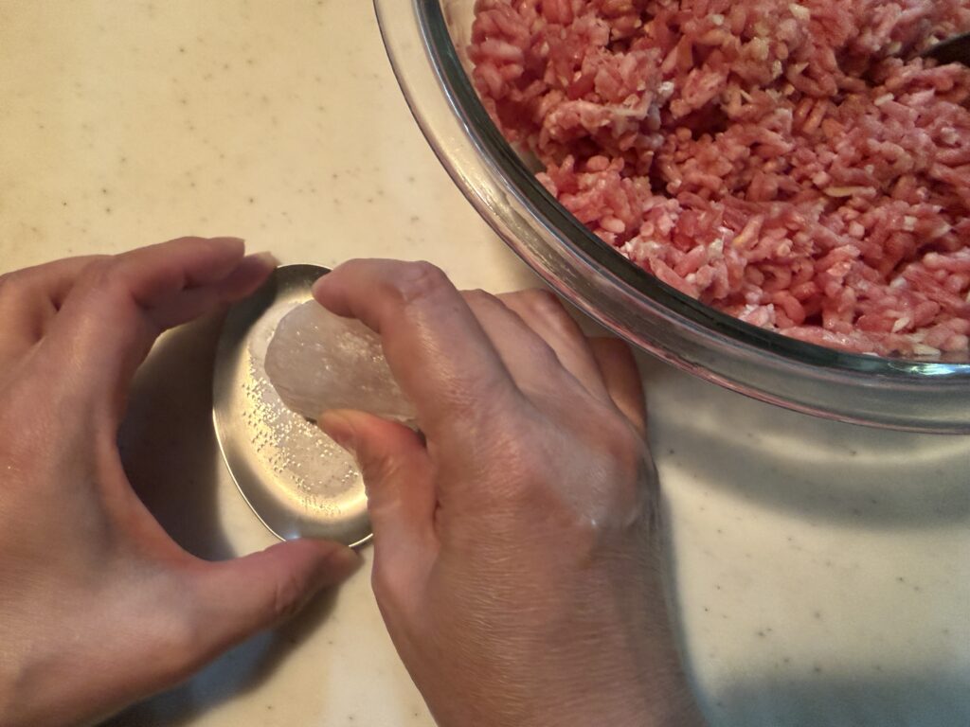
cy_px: 364
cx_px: 485
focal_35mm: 24
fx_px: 673
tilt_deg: -77.2
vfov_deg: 56.8
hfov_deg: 71.6
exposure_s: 1/60
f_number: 2.2
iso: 640
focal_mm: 2.22
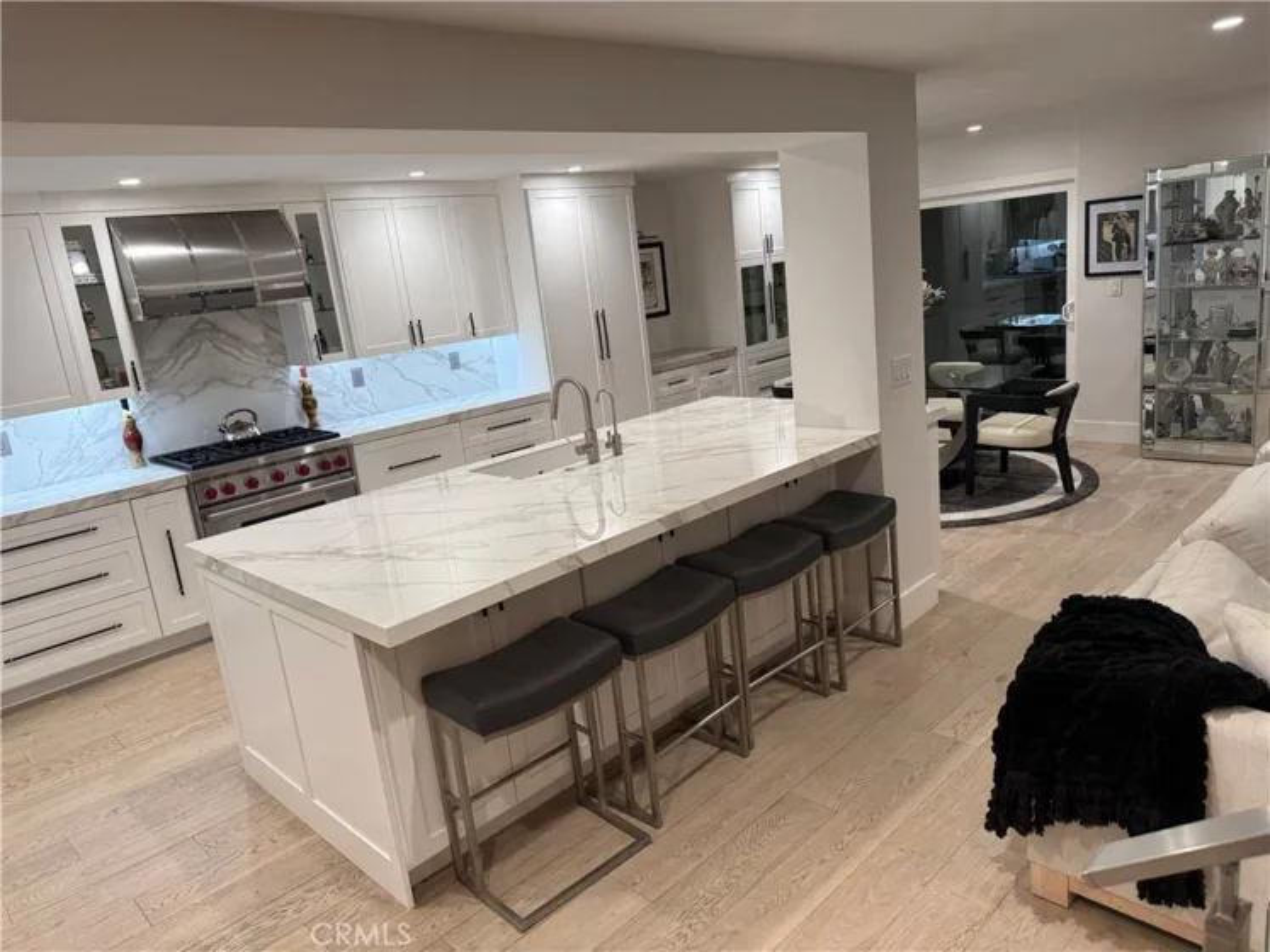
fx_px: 880
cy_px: 476
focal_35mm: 24
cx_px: 635
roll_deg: +7.0
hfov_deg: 71.6
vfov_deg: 56.8
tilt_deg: -12.8
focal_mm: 6.76
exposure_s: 1/120
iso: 160
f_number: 1.78
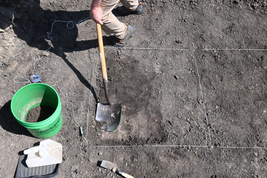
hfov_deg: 60.7
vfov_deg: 42.7
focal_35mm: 31
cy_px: 89
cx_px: 134
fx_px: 228
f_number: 6.3
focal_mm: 20.5
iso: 100
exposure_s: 1/320
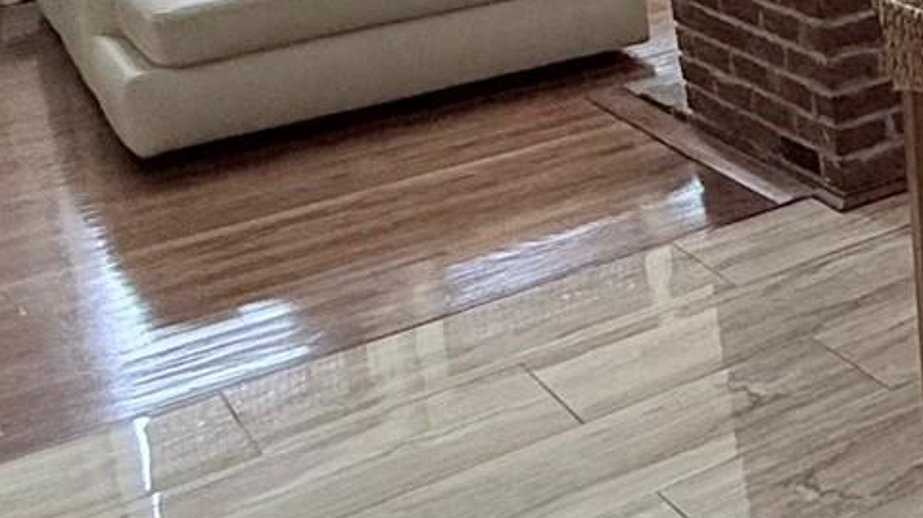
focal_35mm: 65
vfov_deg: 16.9
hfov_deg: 19.4
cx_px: 1825
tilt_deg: -8.0
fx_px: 1590
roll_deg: +1.3
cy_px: -238
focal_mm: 2.22
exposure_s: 1/99
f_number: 2.2
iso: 125
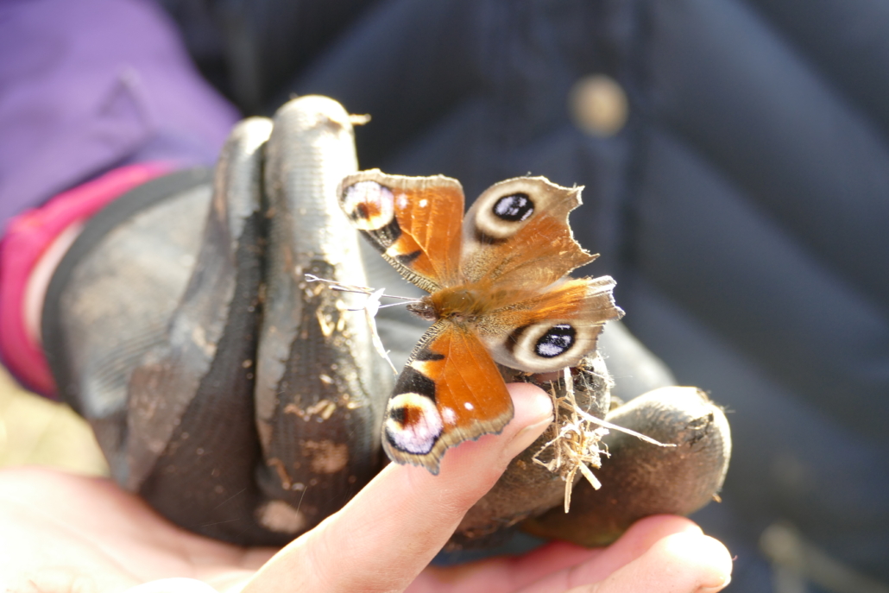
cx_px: 444
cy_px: 296
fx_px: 2099
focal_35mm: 85
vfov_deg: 16.1
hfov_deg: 23.9
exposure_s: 1/125
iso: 250
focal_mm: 31.05
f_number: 3.8
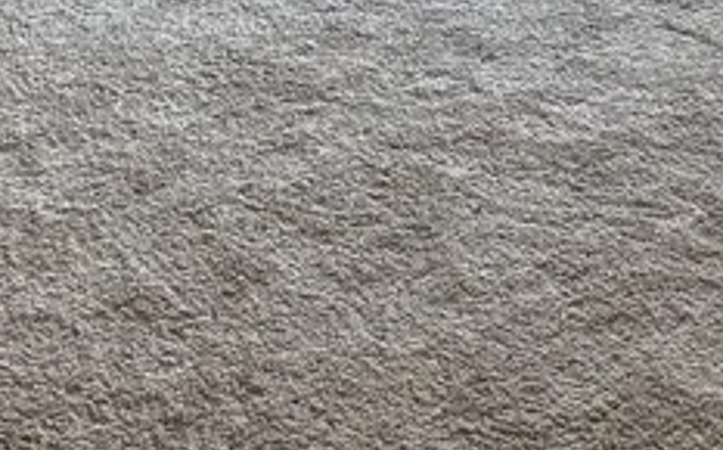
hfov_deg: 18.2
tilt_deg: -14.0
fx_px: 2204
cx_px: 22
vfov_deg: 11.0
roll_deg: +1.8
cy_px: -301
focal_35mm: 112
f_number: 1.78
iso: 200
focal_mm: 6.76
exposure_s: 1/101
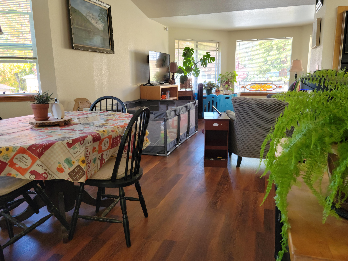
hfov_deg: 63.4
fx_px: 281
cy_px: 130
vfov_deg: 49.7
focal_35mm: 28
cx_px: 174
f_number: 2
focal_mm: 5.9
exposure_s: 1/60
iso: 200
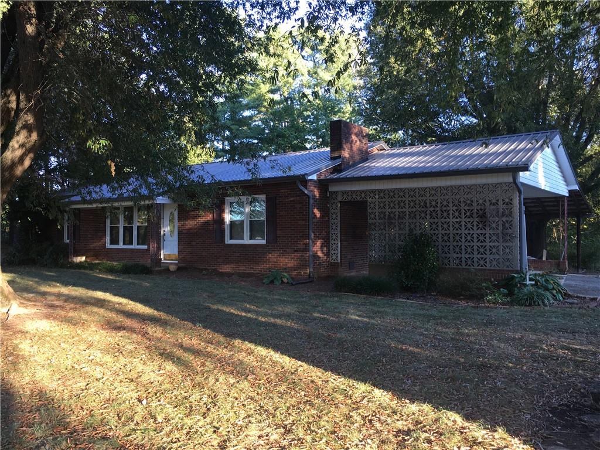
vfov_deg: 48.2
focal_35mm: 29
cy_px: 225
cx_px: 300
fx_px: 503
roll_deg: -0.9
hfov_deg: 61.7
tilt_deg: +0.0
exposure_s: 1/60
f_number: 2.2
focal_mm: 4.15
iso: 25
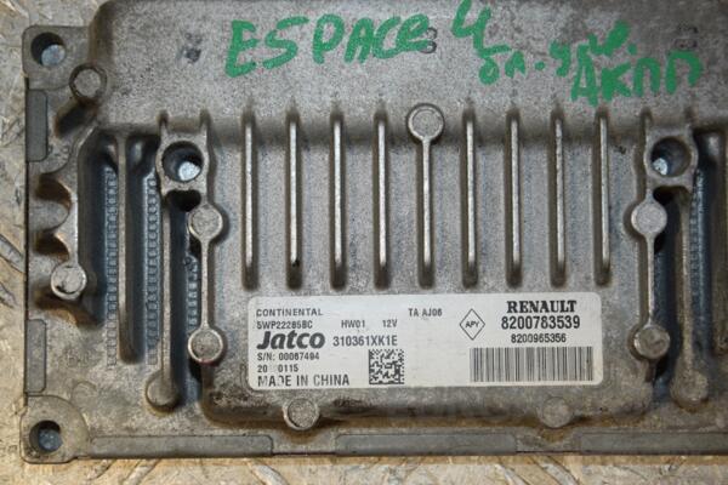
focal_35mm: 93
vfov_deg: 14.7
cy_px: 242
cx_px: 364
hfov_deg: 21.9
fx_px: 1881
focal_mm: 62
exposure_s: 1/200
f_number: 7.1
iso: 800
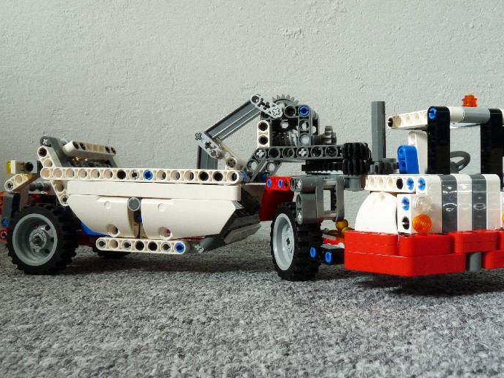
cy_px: 199
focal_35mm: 37
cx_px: 264
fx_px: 539
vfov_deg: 38.7
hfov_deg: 50.1
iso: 100
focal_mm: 5.8
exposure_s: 1/1.3
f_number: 8
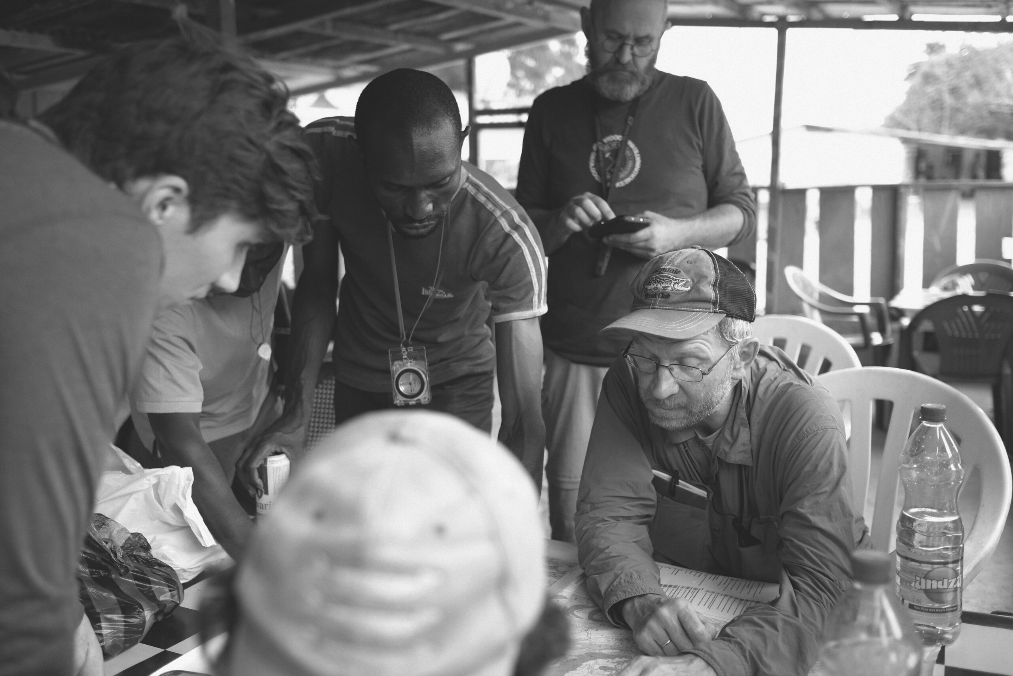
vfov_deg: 37.9
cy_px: 338
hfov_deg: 54.4
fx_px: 985
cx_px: 506
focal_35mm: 35
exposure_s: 1/125
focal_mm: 23
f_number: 2
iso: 200
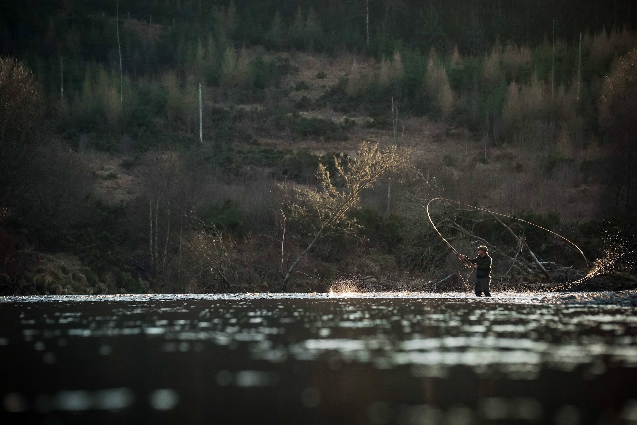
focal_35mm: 147
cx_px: 318
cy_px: 212
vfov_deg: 9.3
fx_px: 2601
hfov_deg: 14.0
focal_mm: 98.2
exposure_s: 1/800
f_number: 4
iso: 1250
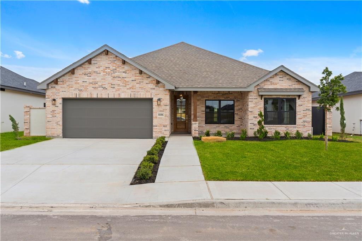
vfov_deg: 43.6
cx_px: 181
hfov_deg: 61.9
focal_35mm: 30
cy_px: 120
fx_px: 302
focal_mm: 30
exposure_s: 1/80
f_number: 8
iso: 100
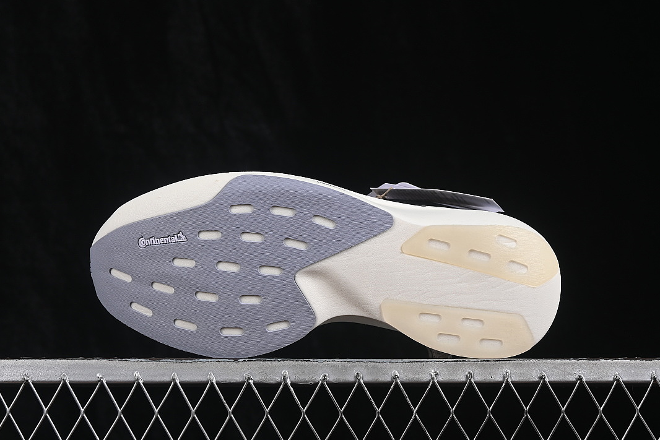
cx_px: 329
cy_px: 220
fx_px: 1393
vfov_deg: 18.0
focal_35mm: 76
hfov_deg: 26.6
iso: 160
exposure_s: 1/80
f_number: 8
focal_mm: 50
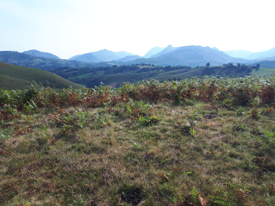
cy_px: 103
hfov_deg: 65.3
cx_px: 138
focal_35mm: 27
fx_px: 214
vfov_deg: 51.4
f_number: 1.9
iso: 40
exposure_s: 1/999
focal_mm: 3.6
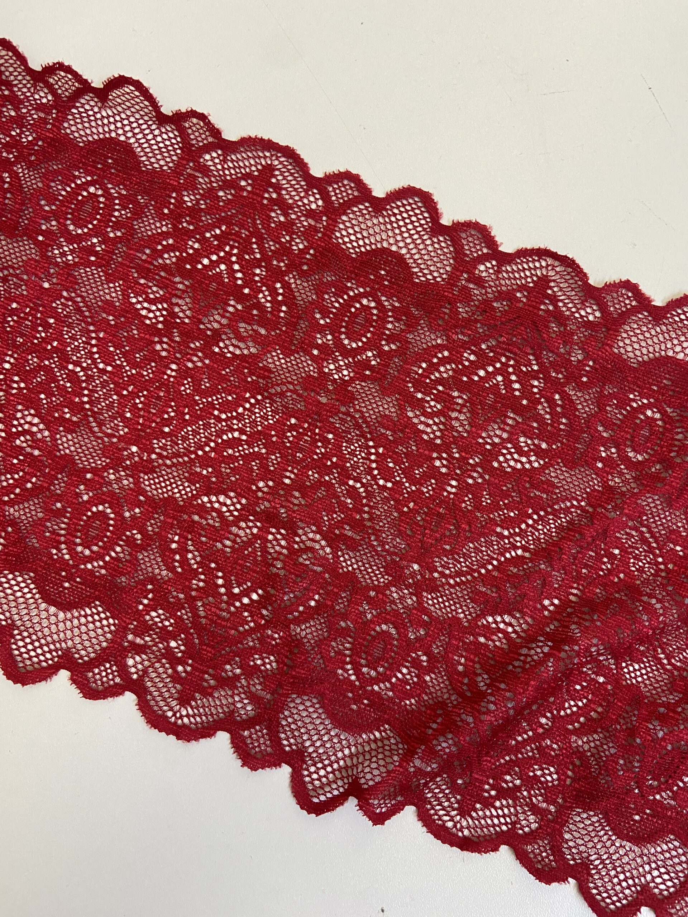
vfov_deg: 67.3
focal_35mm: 26
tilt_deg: -83.2
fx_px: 689
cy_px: 458
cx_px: 344
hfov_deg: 53.1
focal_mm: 4.25
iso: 200
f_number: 1.8
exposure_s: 1/60
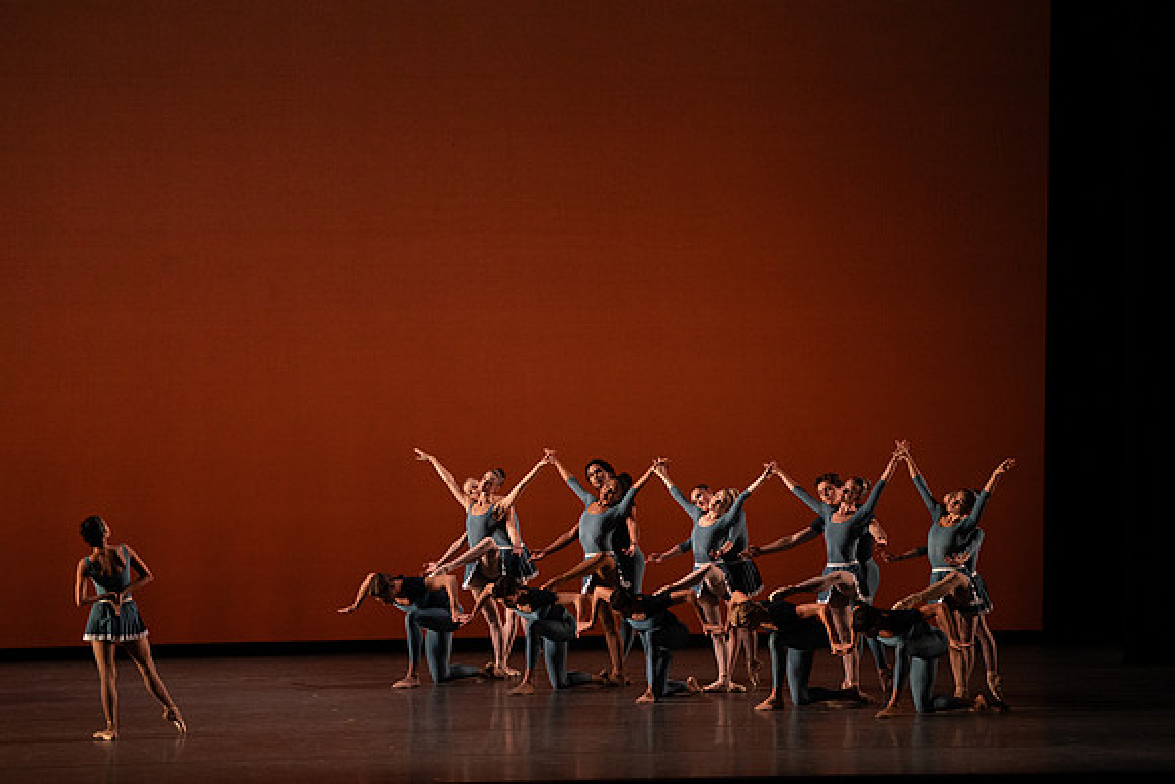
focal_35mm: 164
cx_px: 588
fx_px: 5354
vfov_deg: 8.4
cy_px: 392
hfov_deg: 12.5
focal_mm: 164
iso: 5000
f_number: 8
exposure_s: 1/400
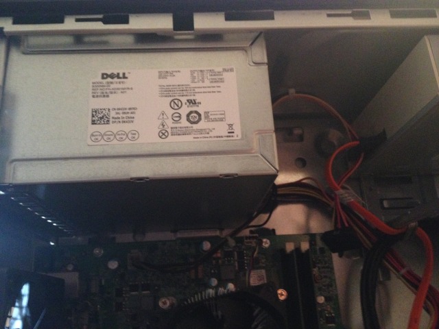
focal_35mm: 35
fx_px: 444
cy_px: 164
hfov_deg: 52.6
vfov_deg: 40.7
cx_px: 220
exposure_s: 1/15
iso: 500
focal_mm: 4.28
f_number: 2.4
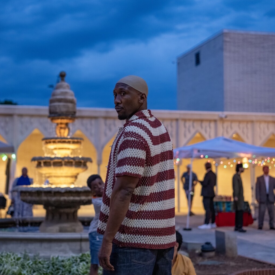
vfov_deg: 26.9
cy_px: 138
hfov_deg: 26.9
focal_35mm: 64
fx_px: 575
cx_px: 123
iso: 2500
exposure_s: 1/125
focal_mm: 33
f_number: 1.6
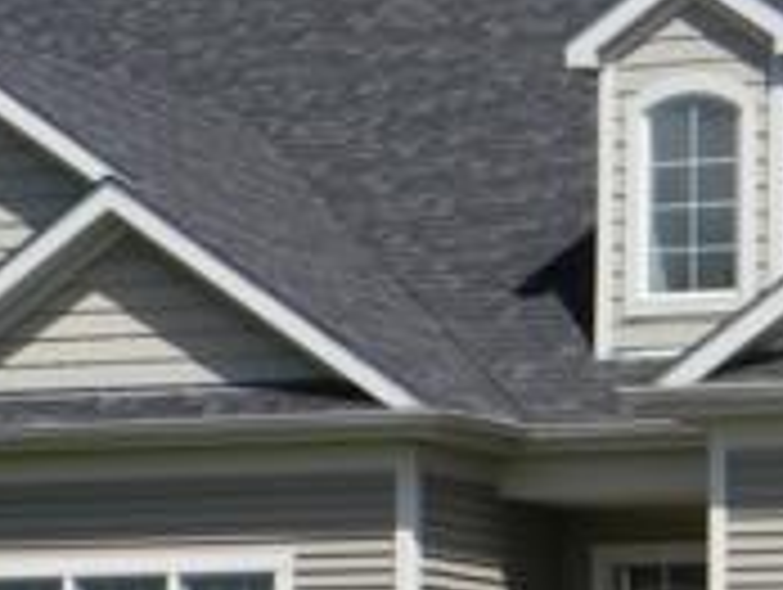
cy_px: 604
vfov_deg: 6.7
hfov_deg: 8.9
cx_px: 536
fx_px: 5051
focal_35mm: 223
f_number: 4.3
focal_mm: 12.2
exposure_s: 1/842
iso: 80
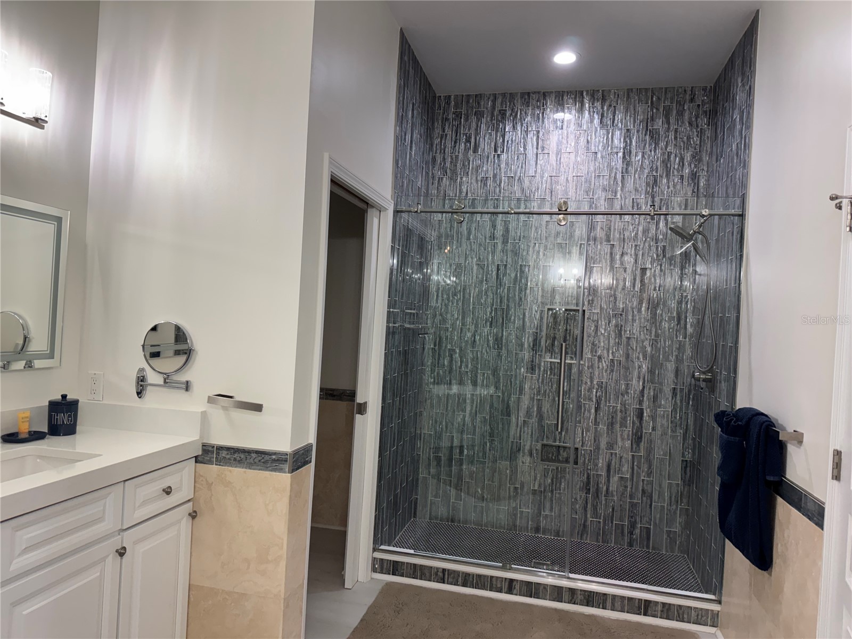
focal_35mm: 24
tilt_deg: -0.5
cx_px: 426
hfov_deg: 71.6
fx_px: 591
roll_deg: -2.8
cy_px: 320
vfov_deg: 56.8
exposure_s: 1/120
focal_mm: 6.76
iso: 200
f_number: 1.78
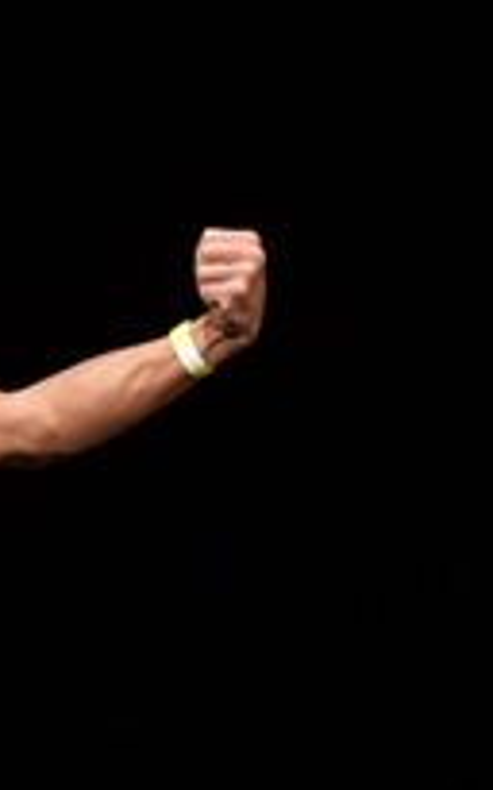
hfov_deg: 1.3
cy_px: 848
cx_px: -187
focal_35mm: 1038
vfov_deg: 2.0
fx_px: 22330
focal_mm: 180
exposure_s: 1/400
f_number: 5.6
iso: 3200
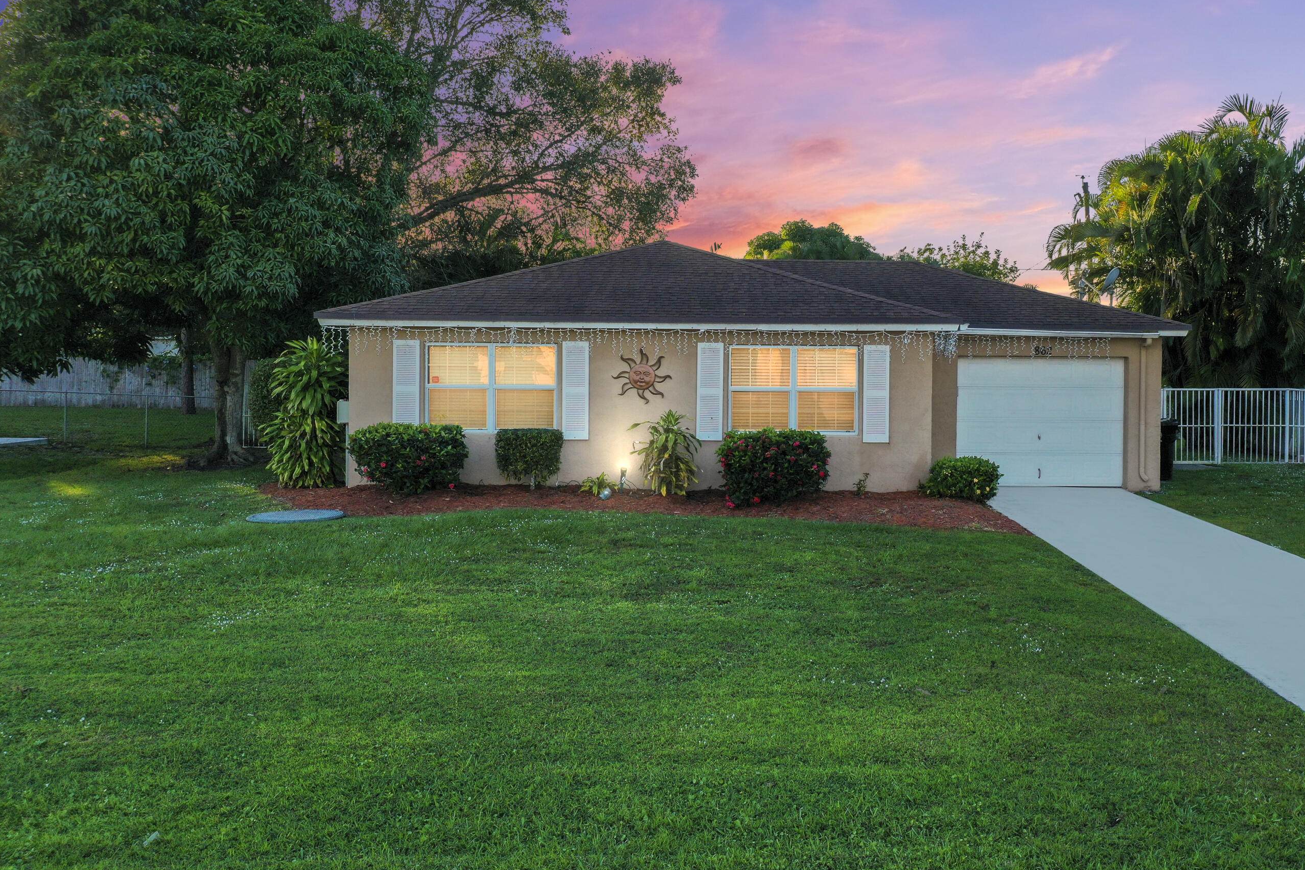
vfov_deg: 40.0
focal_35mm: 33
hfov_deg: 57.0
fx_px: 1196
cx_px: 752
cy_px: 427
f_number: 5.6
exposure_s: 1/160
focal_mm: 10.26
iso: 100
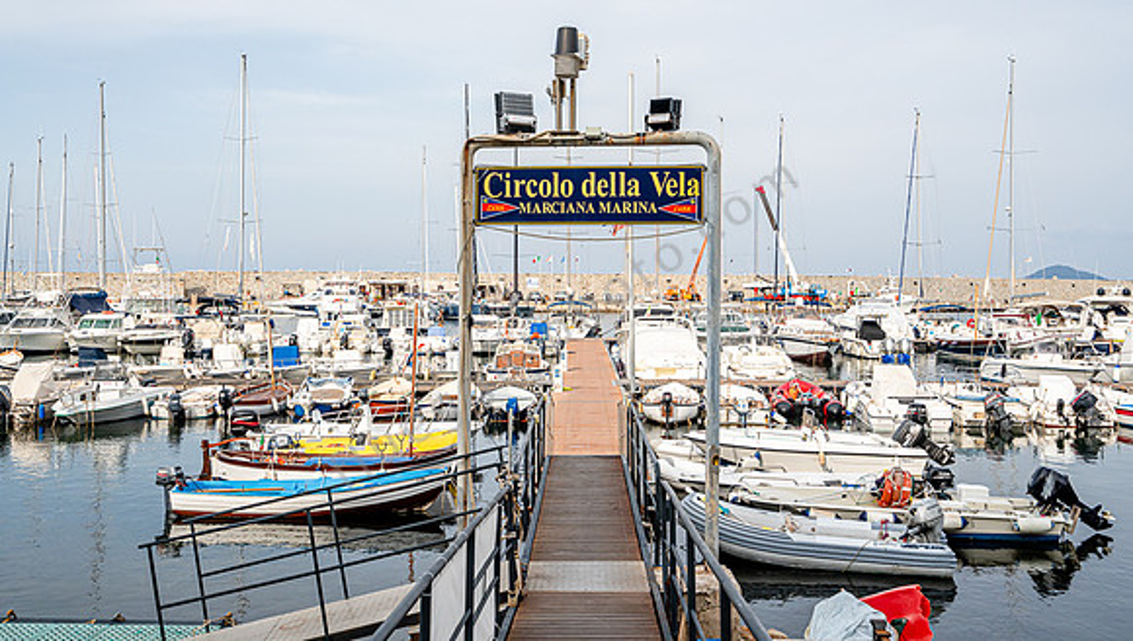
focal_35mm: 37
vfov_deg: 32.4
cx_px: 566
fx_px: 1102
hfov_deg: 54.4
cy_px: 263
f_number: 8
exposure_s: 1/1000
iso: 800
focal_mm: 35
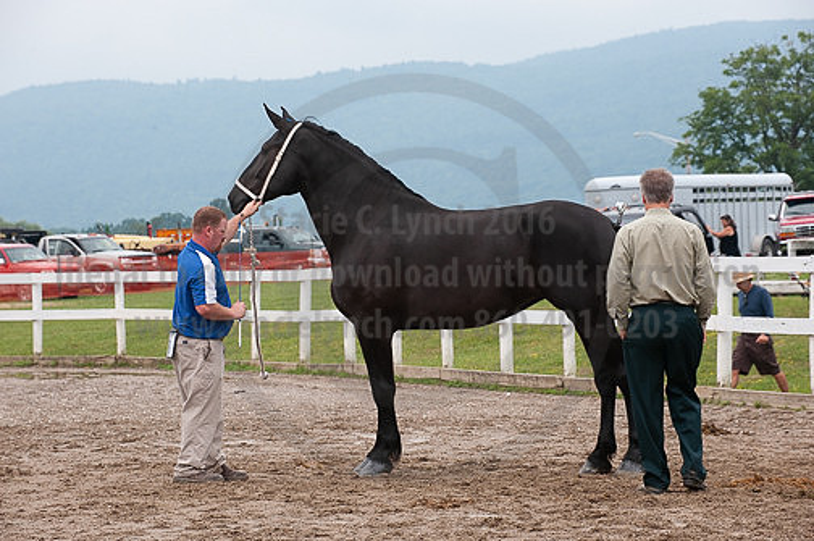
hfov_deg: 12.9
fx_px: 3614
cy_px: 270
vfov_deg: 8.6
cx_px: 407
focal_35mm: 160
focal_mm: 160
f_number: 5.6
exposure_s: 1/1250
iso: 1100
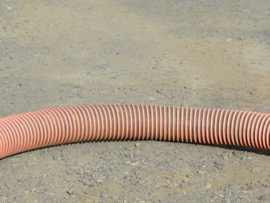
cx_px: 132
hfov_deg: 15.2
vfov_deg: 11.3
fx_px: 1014
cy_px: 208
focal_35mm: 130
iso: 100
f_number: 9
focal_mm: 34
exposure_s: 1/320
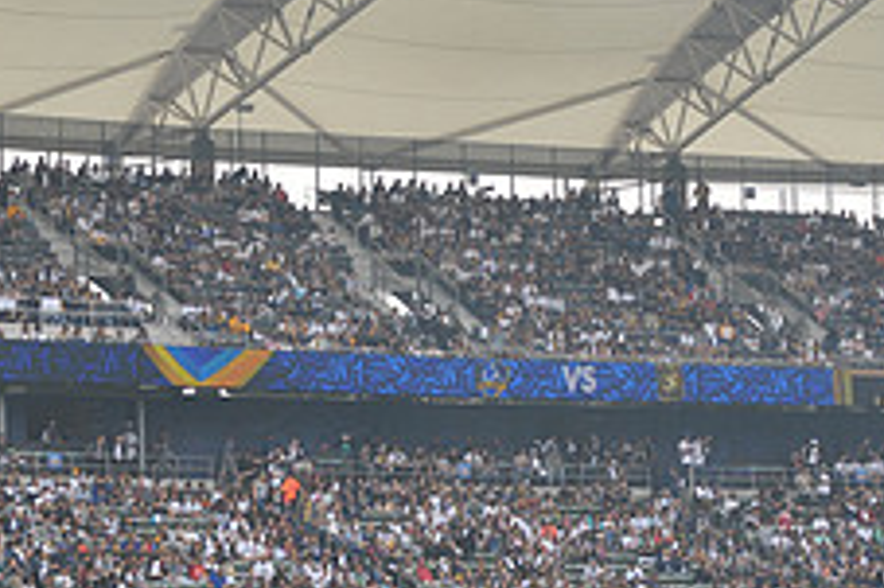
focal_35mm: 179
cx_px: 230
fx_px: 4392
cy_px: 440
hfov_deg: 11.5
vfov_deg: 7.7
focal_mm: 70
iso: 320
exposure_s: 1/2500
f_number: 3.5
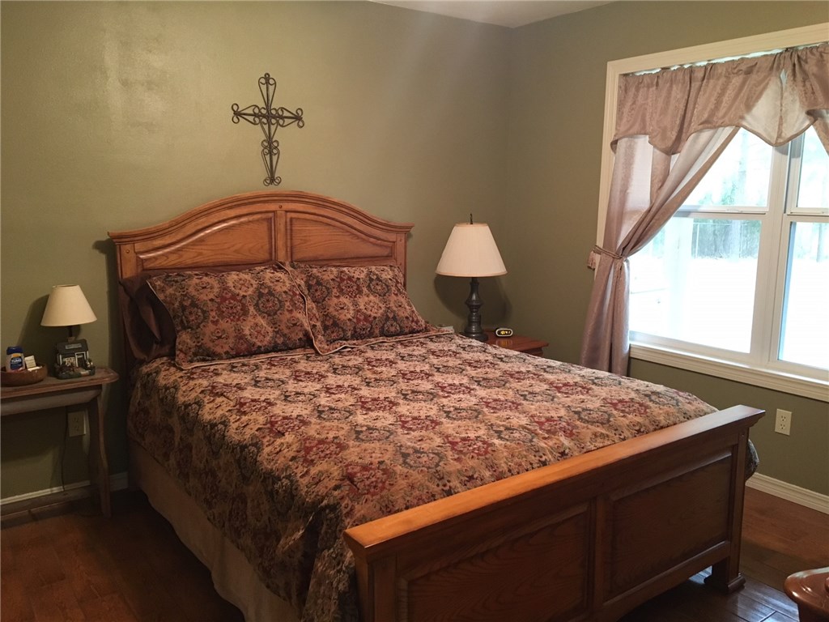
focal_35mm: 29
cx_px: 414
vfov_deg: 48.2
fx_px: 695
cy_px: 311
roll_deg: -0.2
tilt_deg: -8.9
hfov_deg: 61.7
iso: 160
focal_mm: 4.15
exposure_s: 1/30
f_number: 2.2
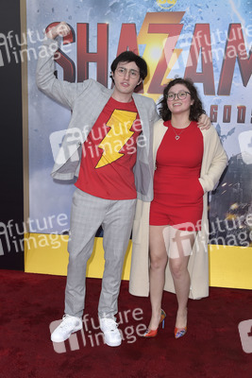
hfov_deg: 33.4
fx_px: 420
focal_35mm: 40
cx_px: 126
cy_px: 189
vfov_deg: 48.4
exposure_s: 1/250
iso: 320
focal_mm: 40
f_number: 6.3
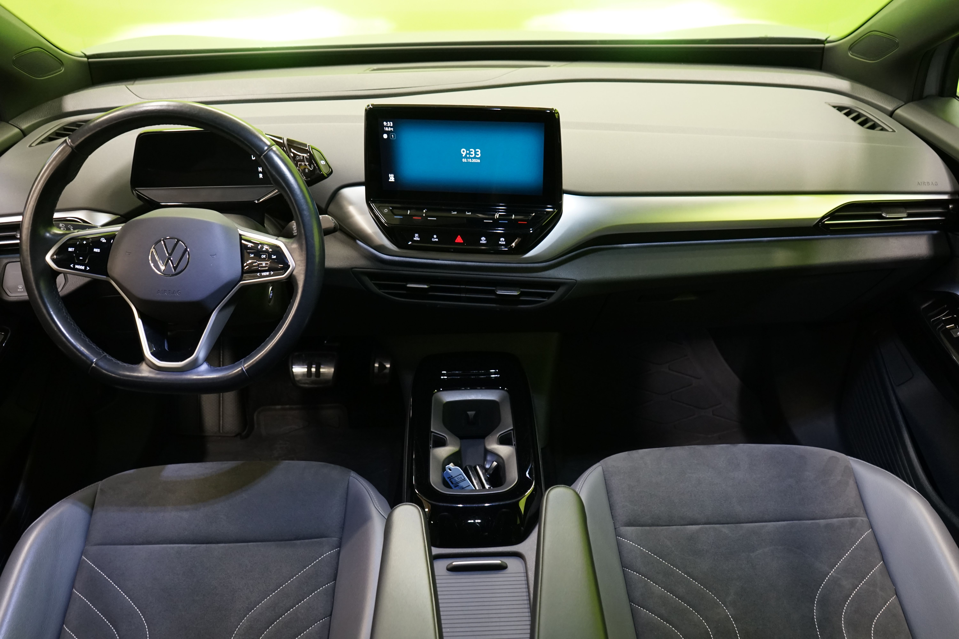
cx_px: 480
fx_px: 799
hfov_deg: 61.9
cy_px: 320
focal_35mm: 30
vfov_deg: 43.6
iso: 2000
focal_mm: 30
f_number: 5
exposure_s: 1/20
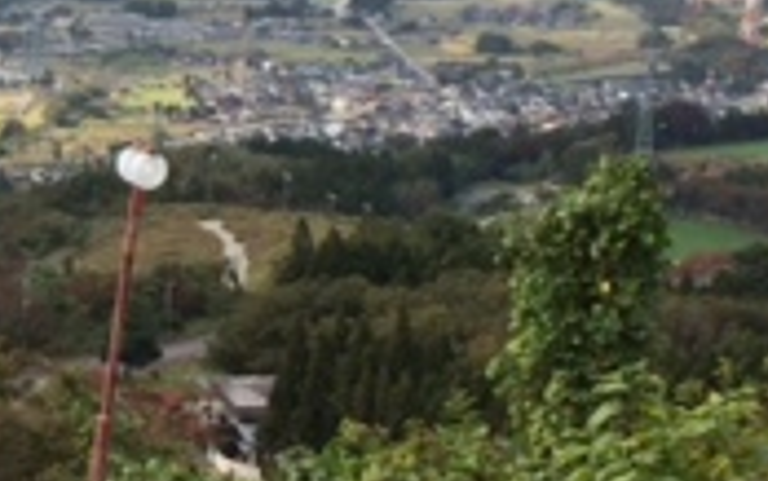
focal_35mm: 113
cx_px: -128
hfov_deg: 17.6
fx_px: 2367
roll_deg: +0.4
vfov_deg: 11.6
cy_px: 296
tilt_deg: -13.7
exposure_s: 1/1244
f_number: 2.2
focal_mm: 4.15
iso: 32
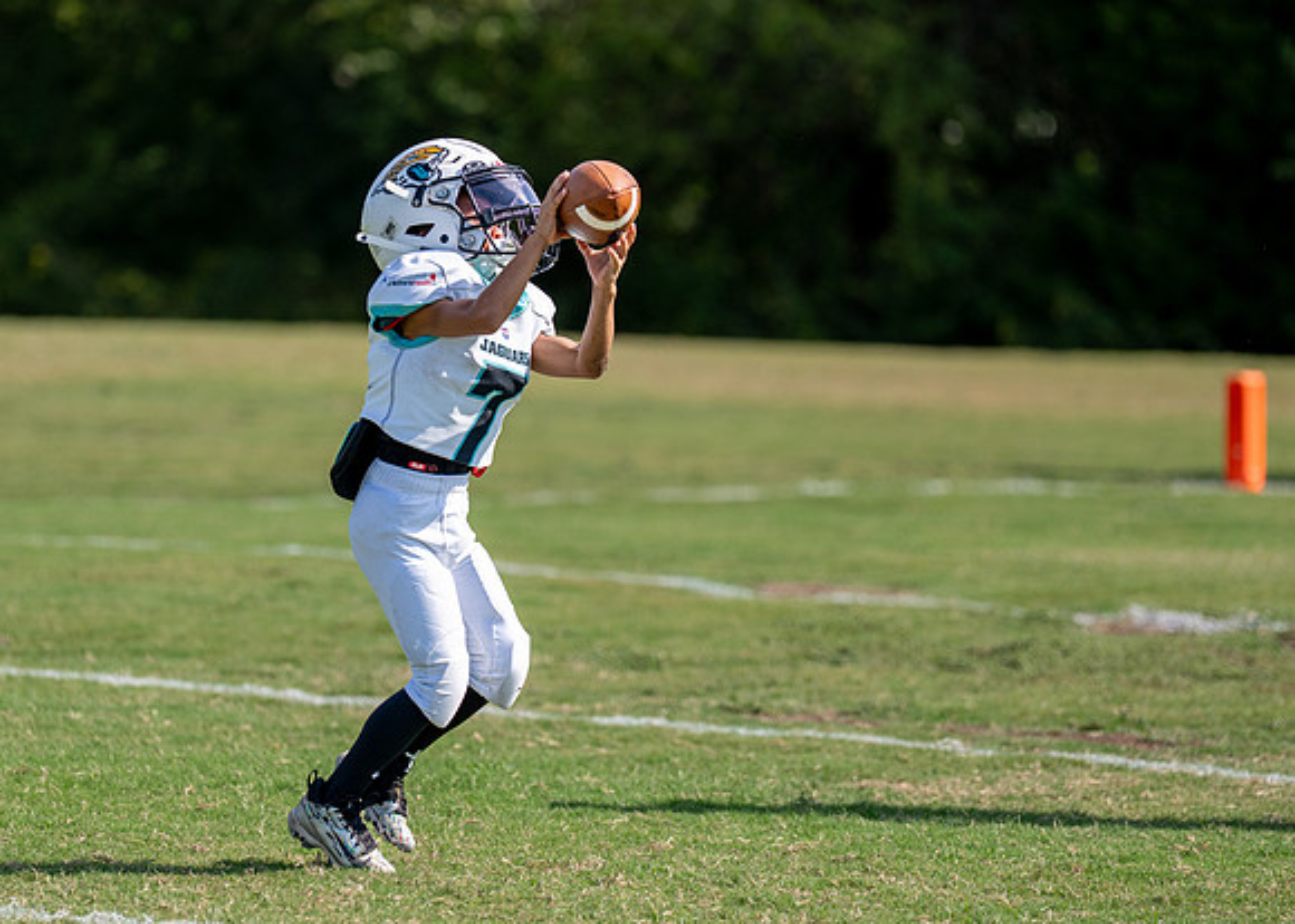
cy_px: 416
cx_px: 444
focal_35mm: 263
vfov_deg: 5.5
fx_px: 9663
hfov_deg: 7.7
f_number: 2.8
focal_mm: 167
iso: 160
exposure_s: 1/3200
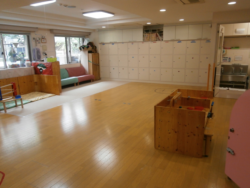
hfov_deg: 67.3
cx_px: 125
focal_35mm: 26
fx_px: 188
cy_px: 94
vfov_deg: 53.1
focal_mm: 4.7
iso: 160
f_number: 2.8
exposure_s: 1/30
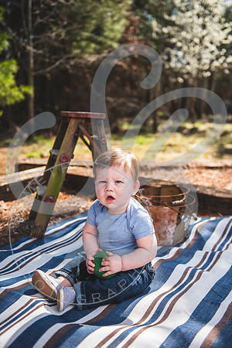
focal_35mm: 38
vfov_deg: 50.7
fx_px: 367
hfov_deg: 35.1
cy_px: 174
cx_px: 116
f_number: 2.8
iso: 100
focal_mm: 38
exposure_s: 1/1000
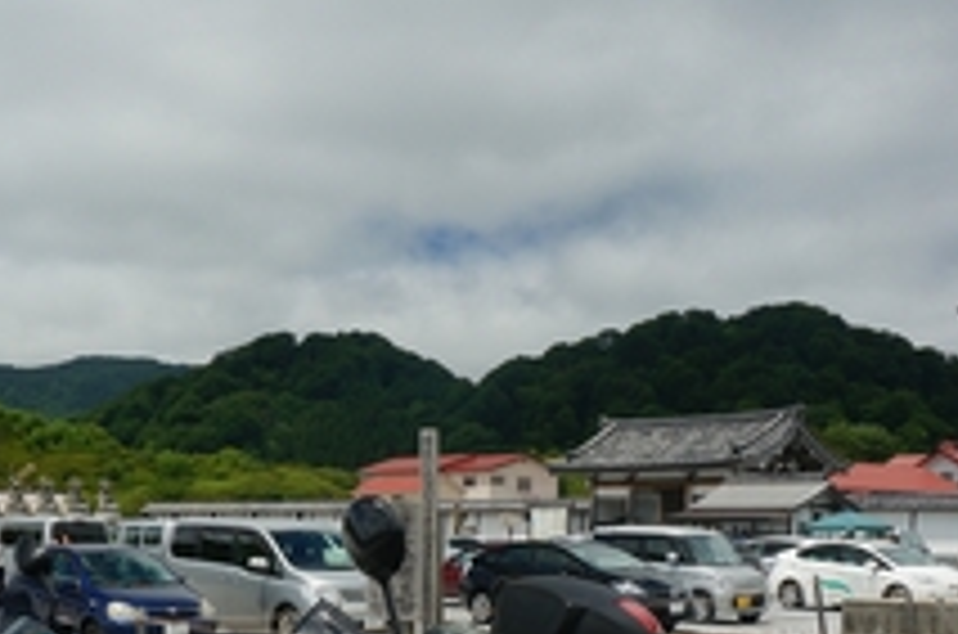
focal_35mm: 55
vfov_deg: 23.7
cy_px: 589
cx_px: 326
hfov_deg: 36.0
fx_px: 1460
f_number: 13
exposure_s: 1/100
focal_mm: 16
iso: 100
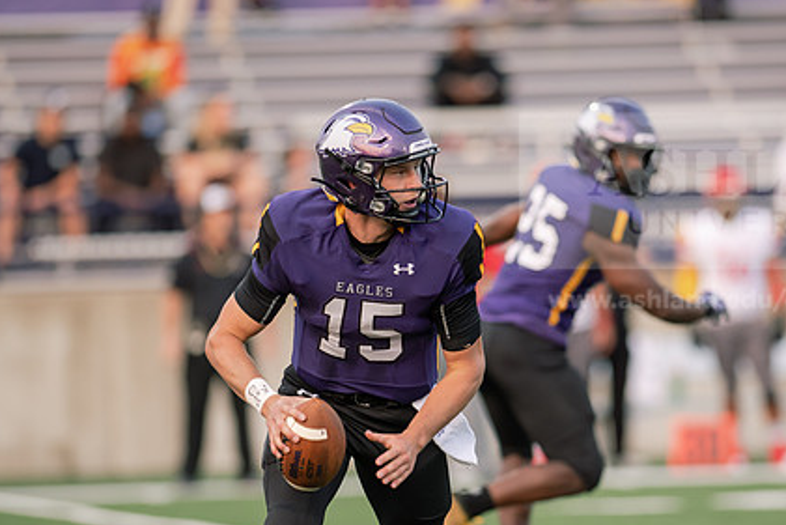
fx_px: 9020
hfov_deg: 5.0
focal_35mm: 413
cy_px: 339
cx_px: 463
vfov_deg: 3.3
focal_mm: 300
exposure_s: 1/1000
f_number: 3.2
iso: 800
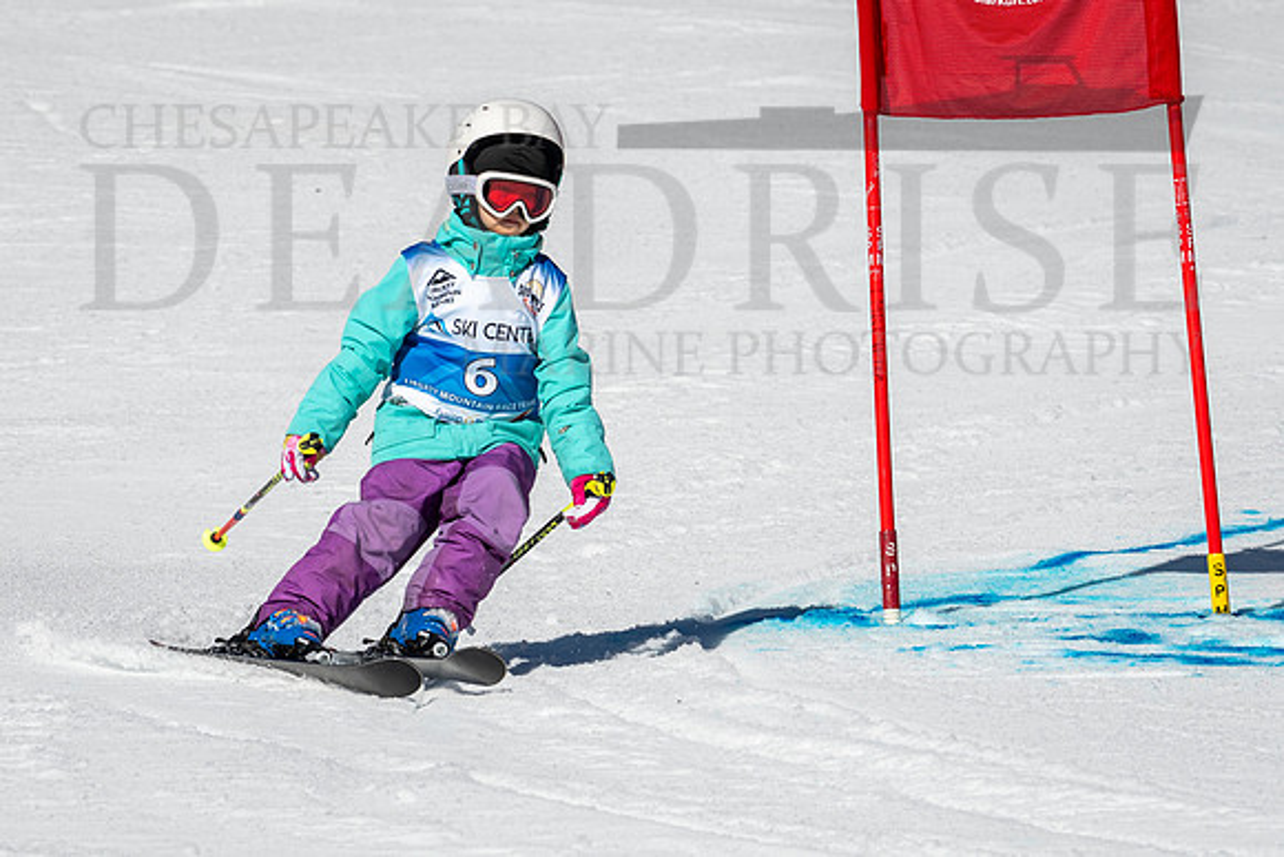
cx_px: 491
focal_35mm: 849
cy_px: 454
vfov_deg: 1.6
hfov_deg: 2.4
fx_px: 30273
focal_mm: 400
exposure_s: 1/2000
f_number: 8
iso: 200
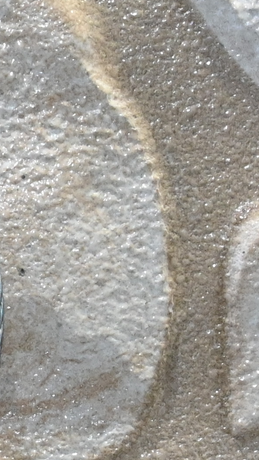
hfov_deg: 4.3
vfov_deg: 7.5
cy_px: 674
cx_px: -200
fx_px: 3456
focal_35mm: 283
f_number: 8
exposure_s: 1/60
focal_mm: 34
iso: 1000
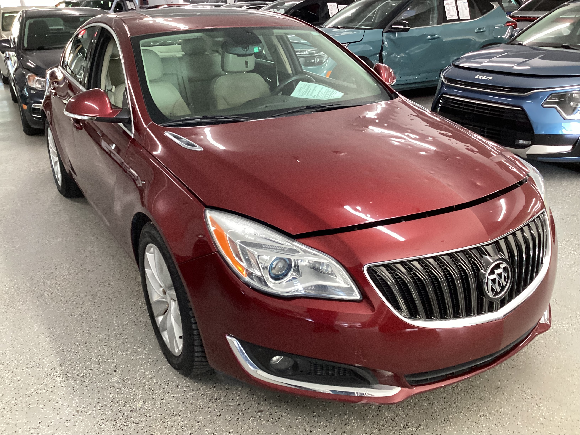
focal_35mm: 31
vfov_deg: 45.4
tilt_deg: -23.3
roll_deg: +0.9
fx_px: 519
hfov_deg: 58.4
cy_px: 218
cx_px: 290
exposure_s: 1/60
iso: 250
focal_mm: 3.3
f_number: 2.4
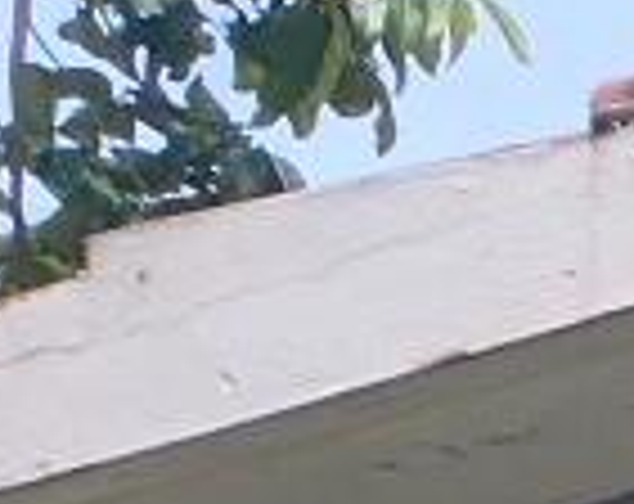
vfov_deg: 8.4
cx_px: 1774
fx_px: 3031
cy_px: 1372
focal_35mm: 162
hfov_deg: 9.7
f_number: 1.8
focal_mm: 4.6
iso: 50
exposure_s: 1/100
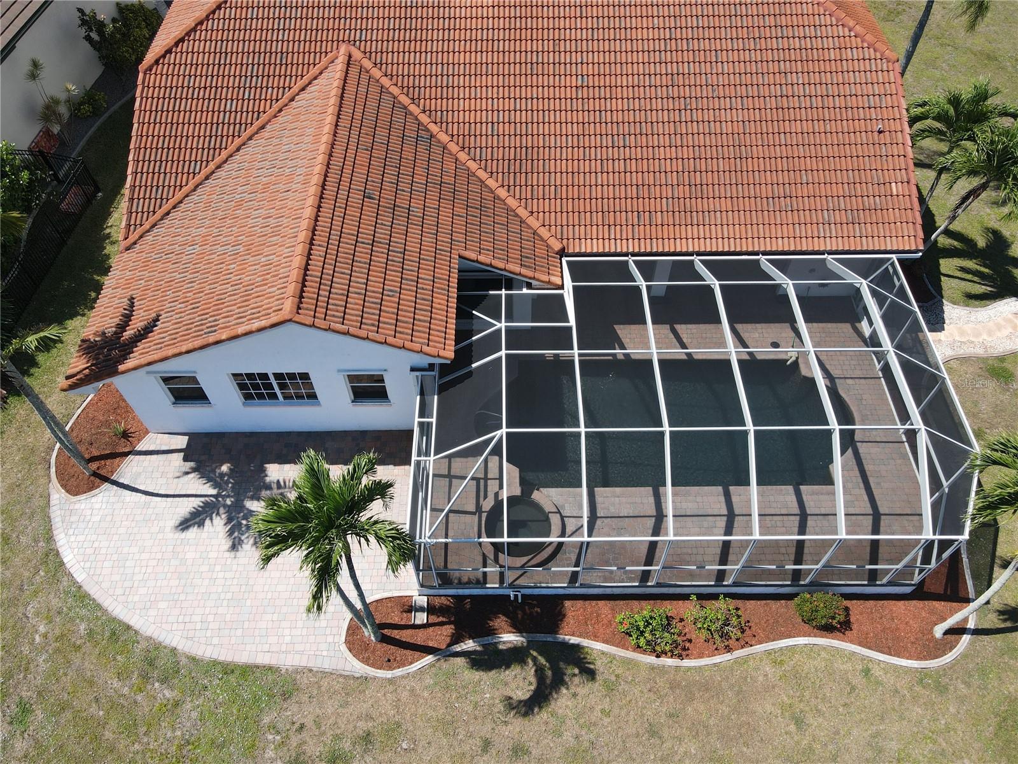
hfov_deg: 71.6
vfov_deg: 56.8
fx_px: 706
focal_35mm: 24
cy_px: 382
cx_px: 509
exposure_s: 1/500
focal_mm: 4.5
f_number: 2.8
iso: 100
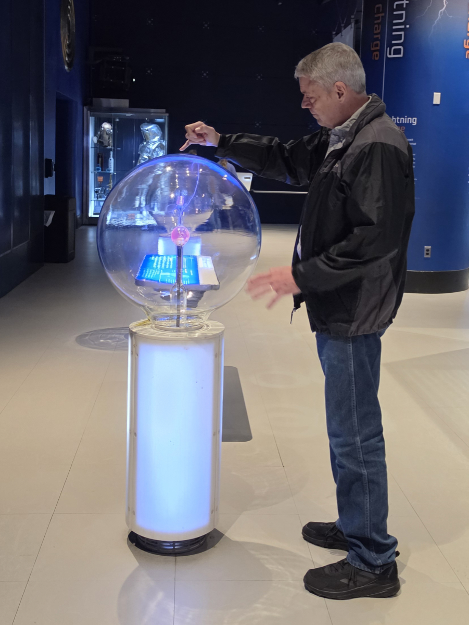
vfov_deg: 73.9
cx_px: 234
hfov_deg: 58.9
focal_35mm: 23
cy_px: 312
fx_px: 415
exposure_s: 1/120
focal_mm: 6.5
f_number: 1.4
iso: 500
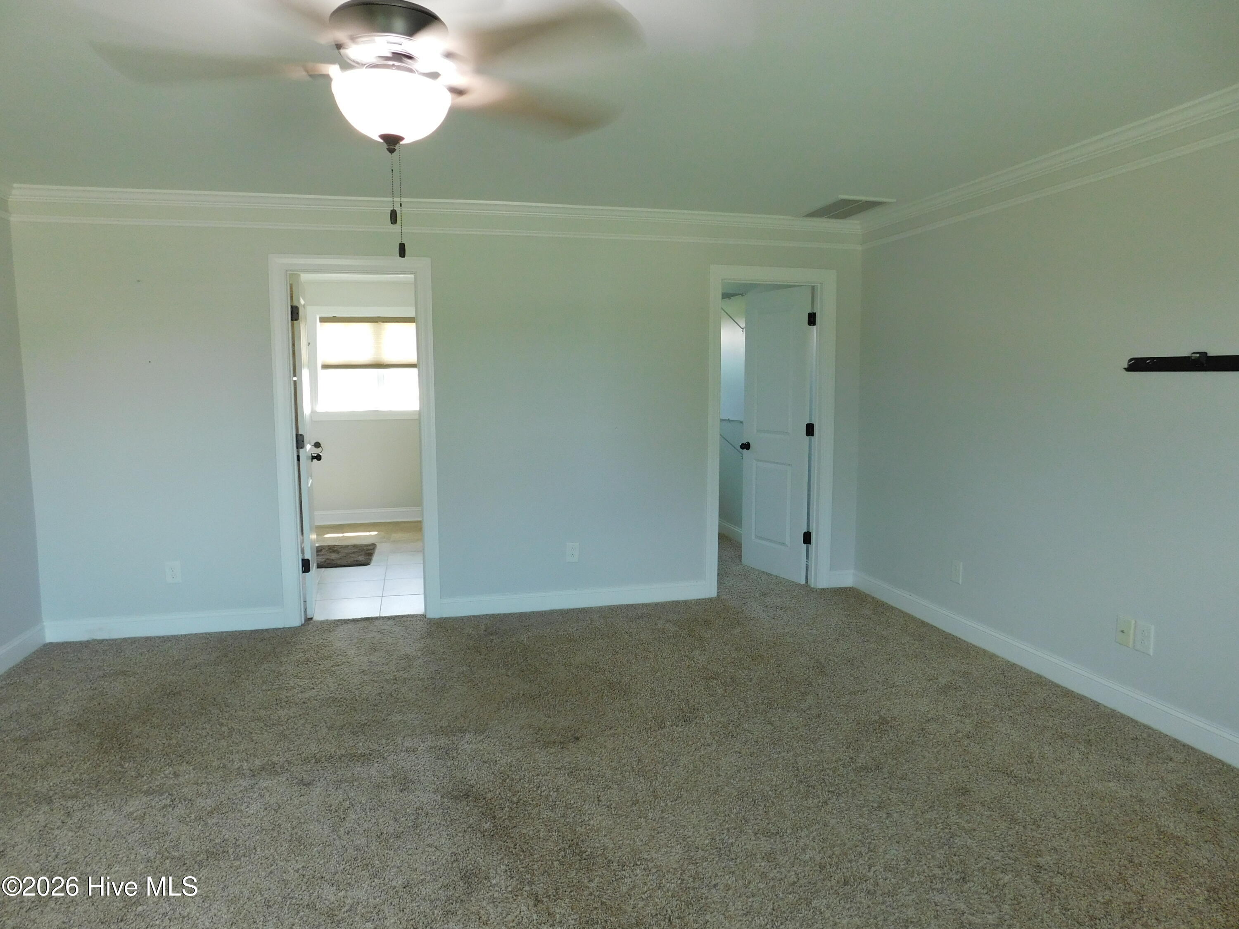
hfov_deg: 73.9
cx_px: 620
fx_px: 823
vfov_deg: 58.9
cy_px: 464
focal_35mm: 23
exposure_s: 1/30
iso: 180
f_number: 3
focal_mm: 4
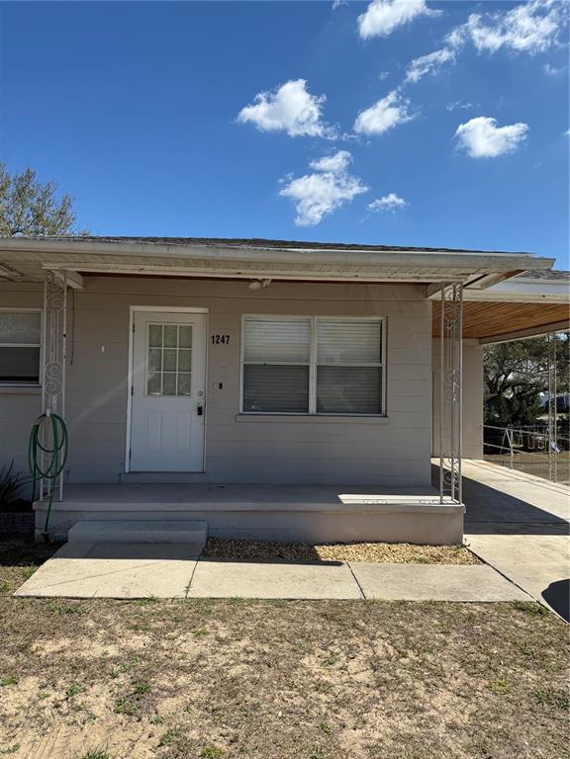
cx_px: 285
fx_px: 527
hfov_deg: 56.8
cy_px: 380
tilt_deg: +3.0
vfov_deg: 71.6
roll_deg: -2.2
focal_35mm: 24
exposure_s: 1/4975
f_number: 1.78
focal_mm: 6.76
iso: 80
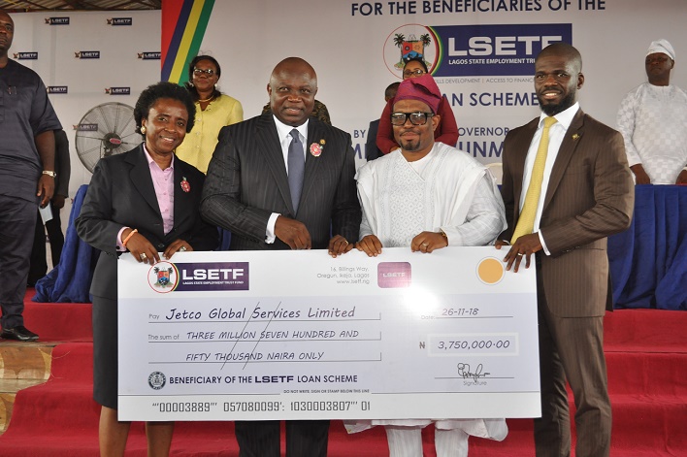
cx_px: 344
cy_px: 228
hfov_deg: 38.9
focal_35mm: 51
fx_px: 973
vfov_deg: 26.4
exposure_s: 1/80
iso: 800
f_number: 5
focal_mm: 34
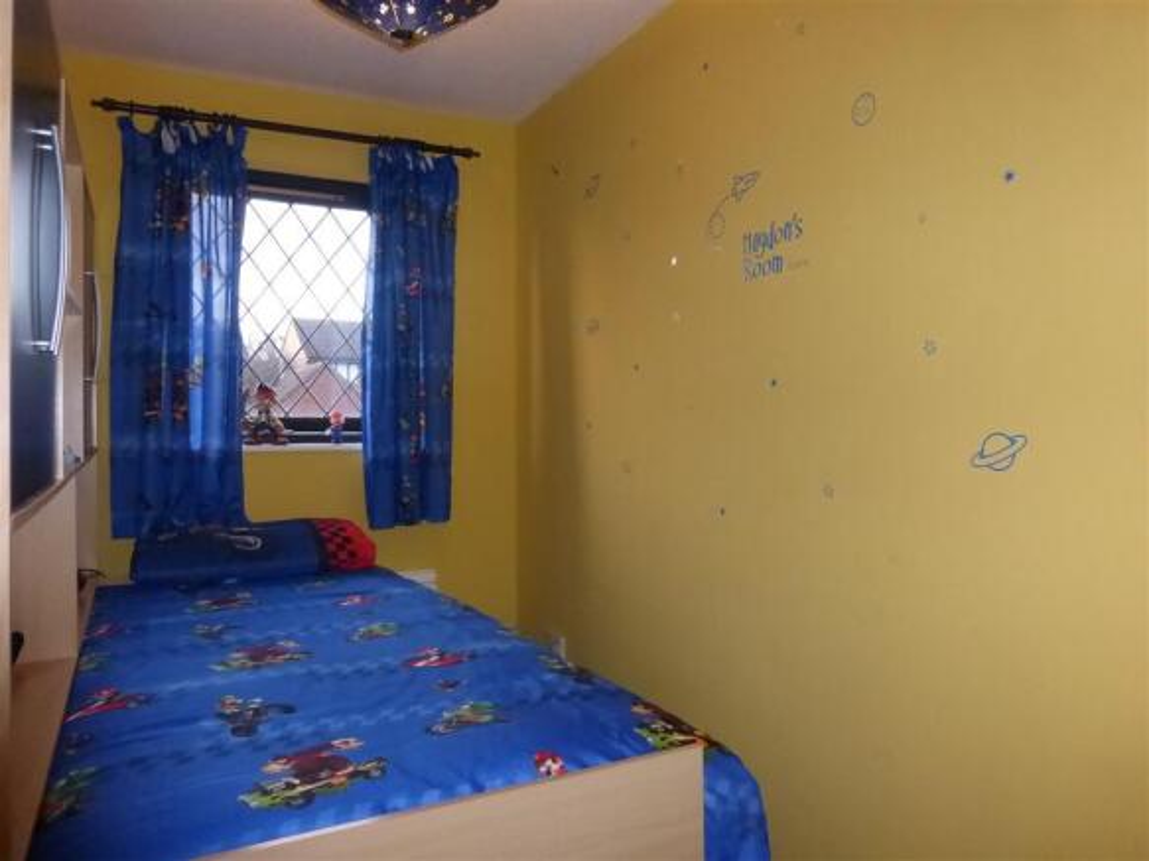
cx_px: 574
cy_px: 430
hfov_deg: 69.4
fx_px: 830
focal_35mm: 25
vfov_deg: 54.9
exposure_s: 1/60
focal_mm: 4.3
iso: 800
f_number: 3.3
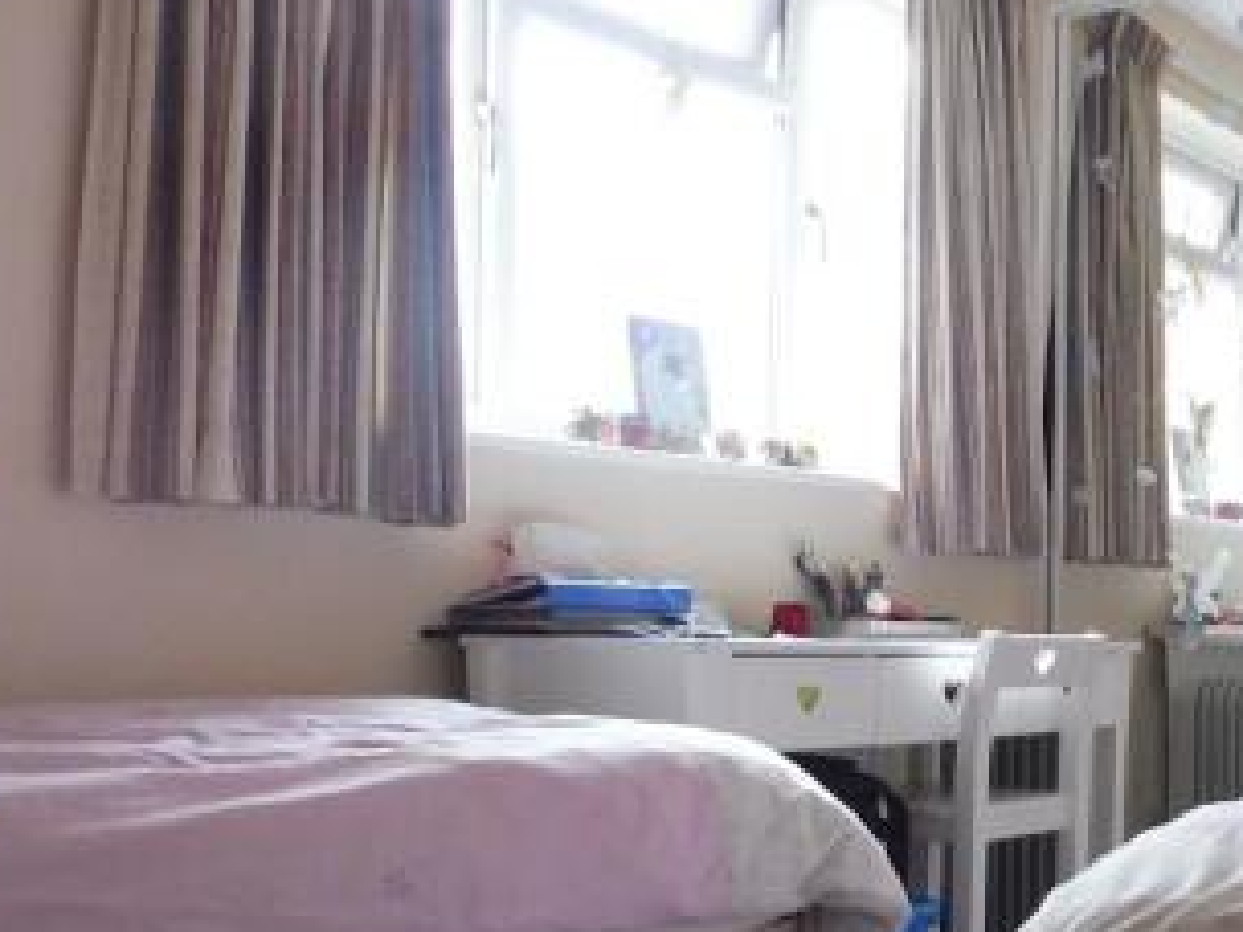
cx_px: 1073
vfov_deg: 31.2
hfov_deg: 38.9
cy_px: 632
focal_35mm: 46
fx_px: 1652
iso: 400
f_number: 3.3
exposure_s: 1/13
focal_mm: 4.3
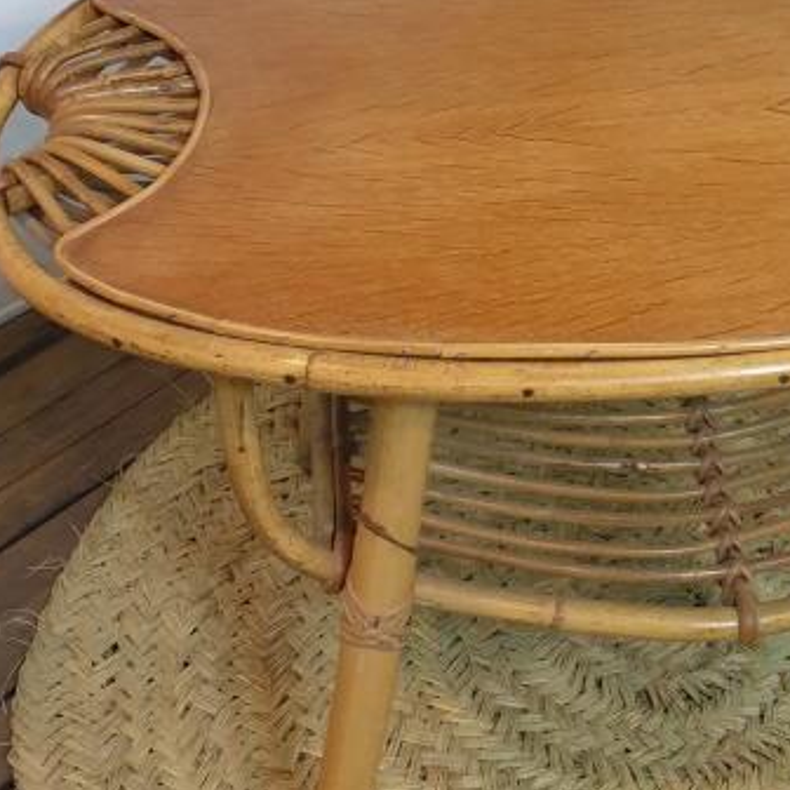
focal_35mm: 70
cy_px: 240
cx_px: 628
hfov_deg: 24.3
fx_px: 1807
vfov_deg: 24.5
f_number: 1.5
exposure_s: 1/25
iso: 320
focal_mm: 4.3
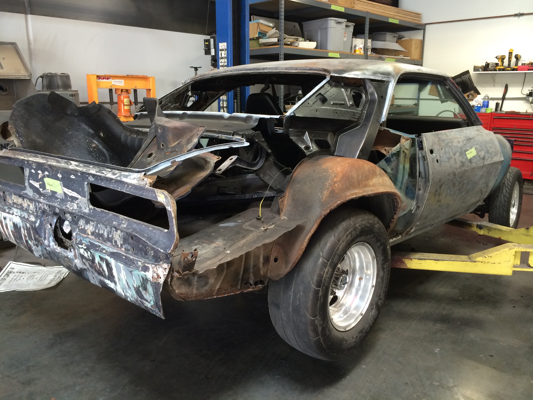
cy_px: 200
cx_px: 266
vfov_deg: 46.8
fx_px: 462
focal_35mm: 30
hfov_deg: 60.0
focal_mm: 4.12
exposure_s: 1/30
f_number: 2.2
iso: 100
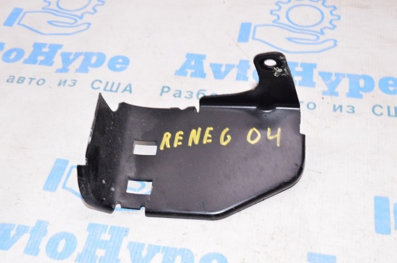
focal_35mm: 48
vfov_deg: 28.0
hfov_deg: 41.2
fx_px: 529
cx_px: 198
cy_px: 132
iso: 1600
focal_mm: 32
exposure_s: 1/100
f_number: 8
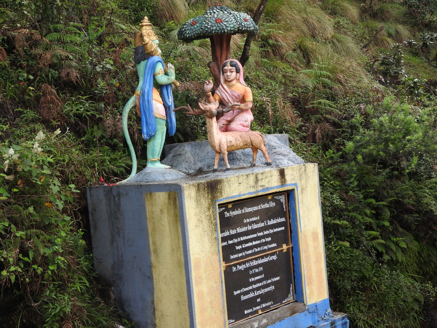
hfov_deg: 32.2
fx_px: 757
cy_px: 164
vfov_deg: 24.4
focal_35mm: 60
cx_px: 218
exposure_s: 1/160
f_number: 4.2
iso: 100
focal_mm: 10.7
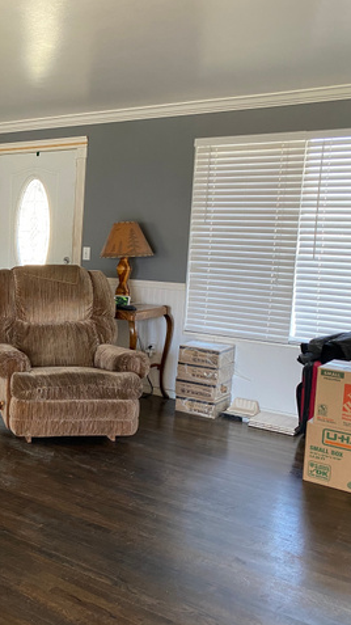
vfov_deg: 52.8
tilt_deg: -7.7
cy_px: 312
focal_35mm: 38
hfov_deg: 28.6
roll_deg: -1.0
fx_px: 629
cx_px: -22
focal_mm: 4.25
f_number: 1.8
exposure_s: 1/60
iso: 200
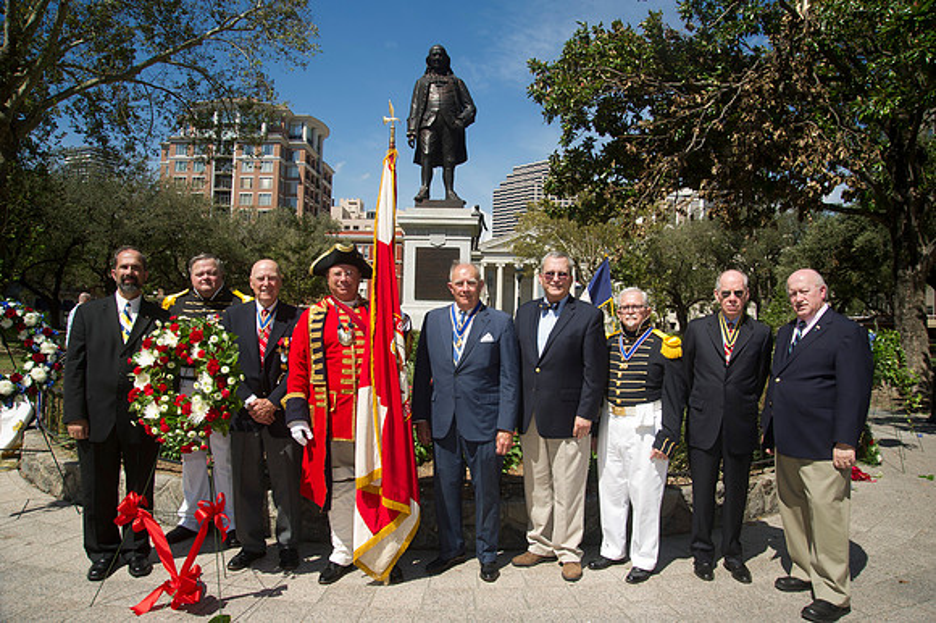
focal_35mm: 24
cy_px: 312
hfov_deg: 73.8
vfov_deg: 53.1
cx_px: 468
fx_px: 624
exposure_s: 1/250
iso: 200
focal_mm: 24
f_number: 9
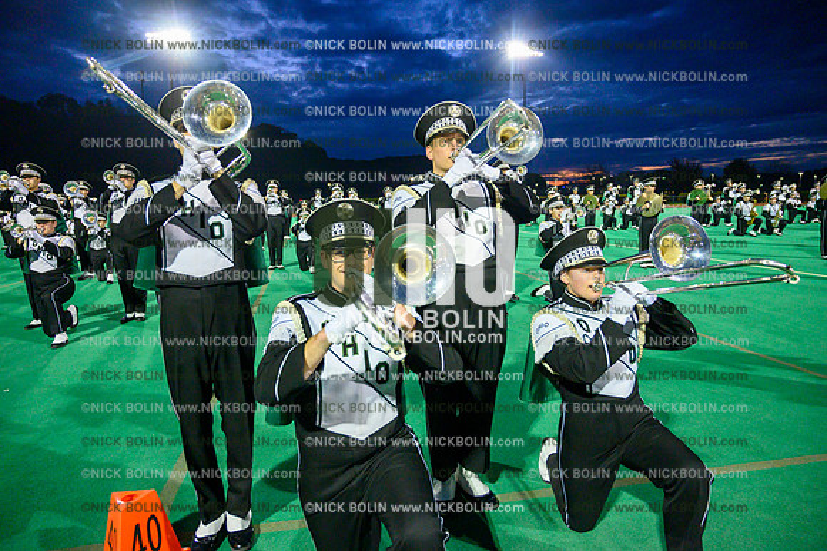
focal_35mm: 24
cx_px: 414
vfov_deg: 53.1
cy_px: 276
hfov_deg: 73.8
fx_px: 551
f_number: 4
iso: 6400
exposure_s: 1/500
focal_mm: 24
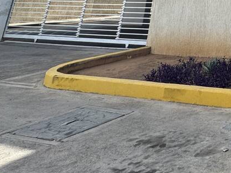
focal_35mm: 48
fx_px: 320
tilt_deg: +16.1
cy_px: -101
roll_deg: -0.5
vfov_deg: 23.1
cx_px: 358
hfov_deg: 26.6
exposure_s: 1/944
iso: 50
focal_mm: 2.22
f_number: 2.2
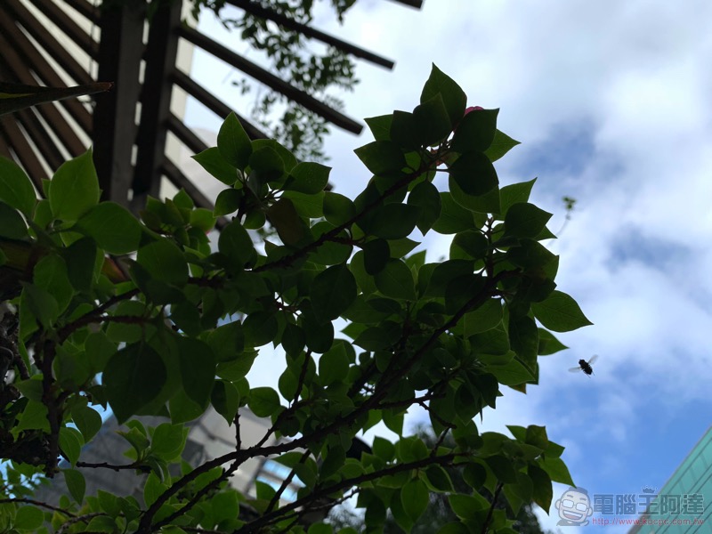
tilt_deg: +61.9
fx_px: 535
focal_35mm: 26
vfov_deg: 53.1
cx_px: 356
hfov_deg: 67.3
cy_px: 267
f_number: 1.8
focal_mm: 4.25
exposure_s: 1/2481
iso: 25
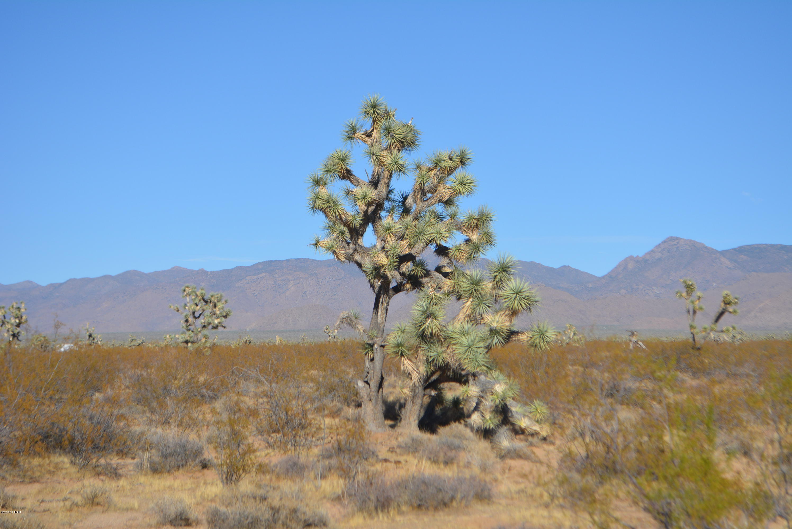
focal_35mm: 82
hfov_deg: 24.6
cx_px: 396
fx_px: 1816
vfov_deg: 16.6
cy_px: 264
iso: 400
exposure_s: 1/1600
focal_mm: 55
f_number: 7.1
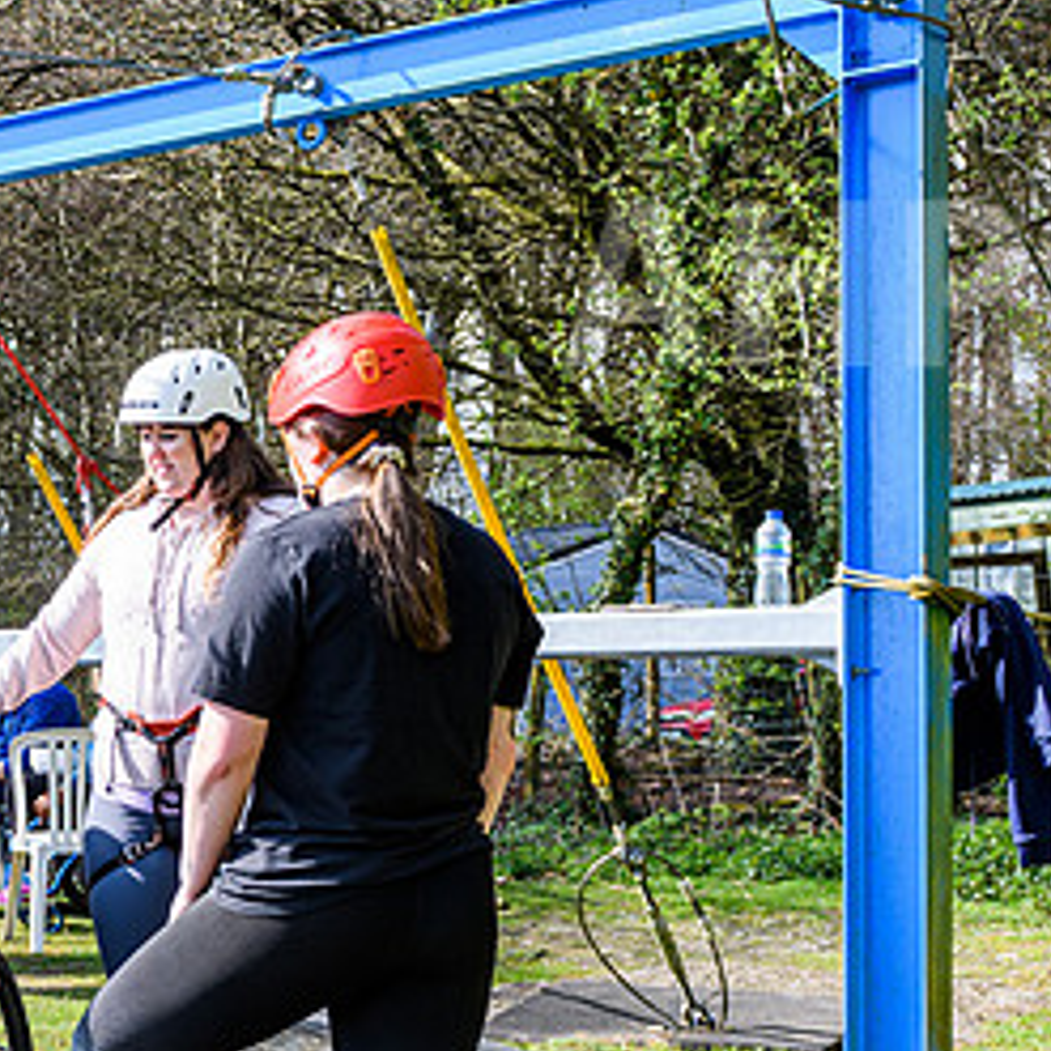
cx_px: -353
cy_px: 686
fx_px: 2508
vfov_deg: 23.6
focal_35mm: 73
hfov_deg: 21.2
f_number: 5.6
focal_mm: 26
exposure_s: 1/400
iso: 160
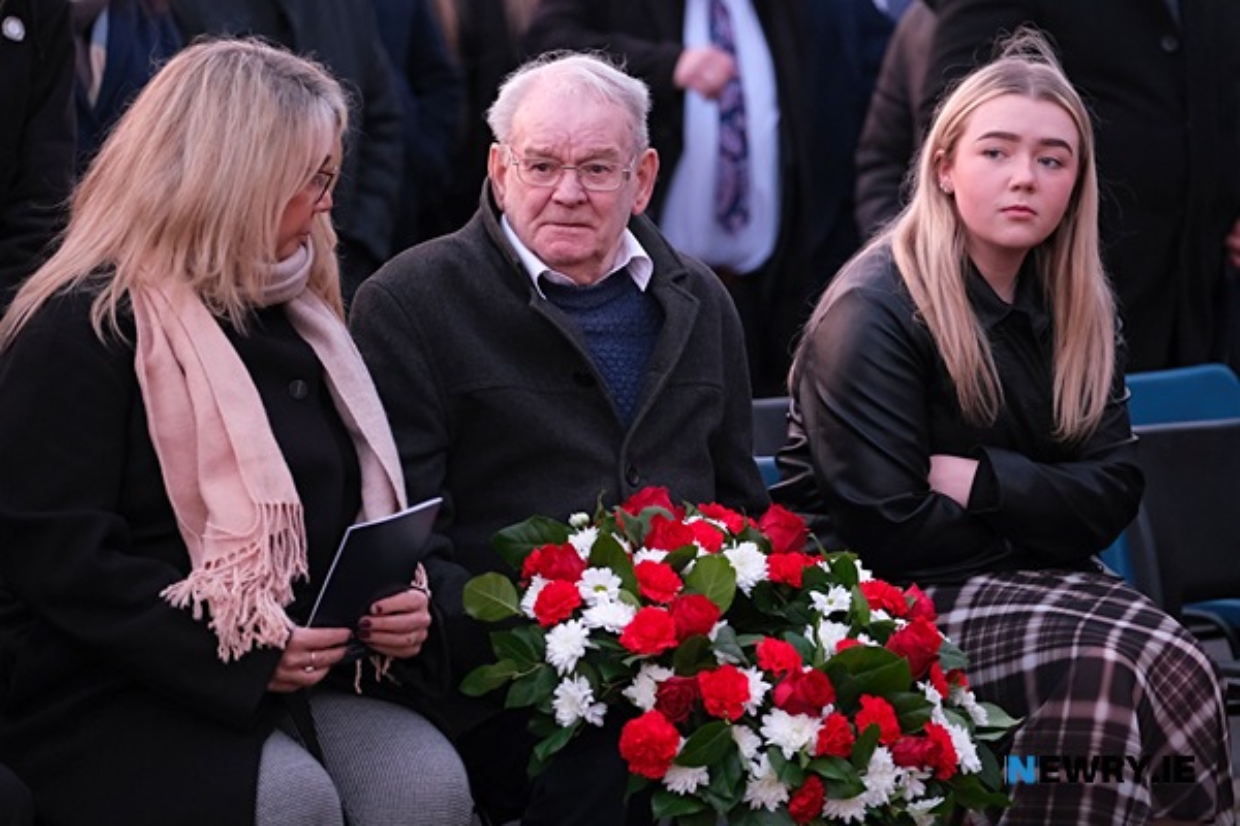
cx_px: 620
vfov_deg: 7.7
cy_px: 413
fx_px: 6165
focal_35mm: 179
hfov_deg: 11.5
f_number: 2.8
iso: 3200
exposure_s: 1/200
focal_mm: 119.2
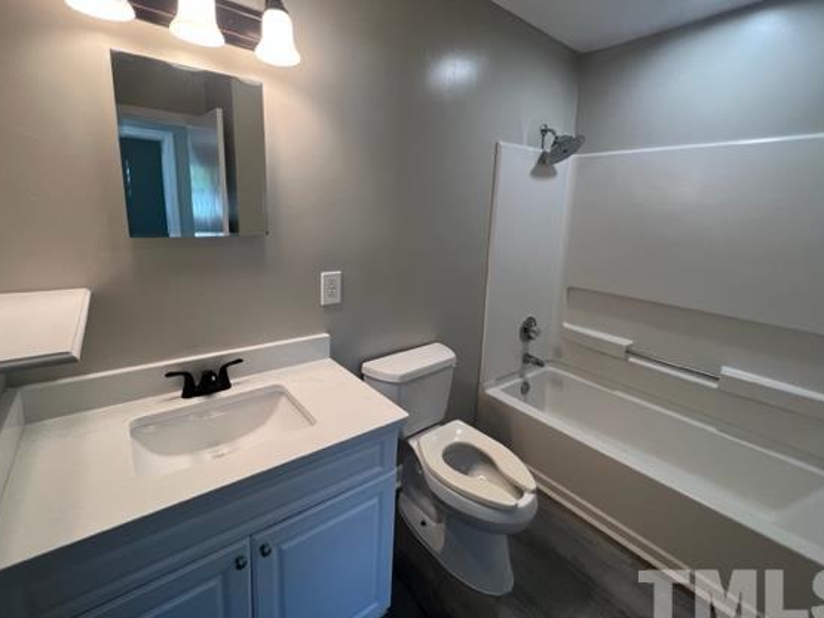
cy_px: 285
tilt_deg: -12.1
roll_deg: -1.9
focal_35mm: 15
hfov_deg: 98.2
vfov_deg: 81.6
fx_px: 357
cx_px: 407
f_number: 1.8
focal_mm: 1.57
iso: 125
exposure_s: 1/120
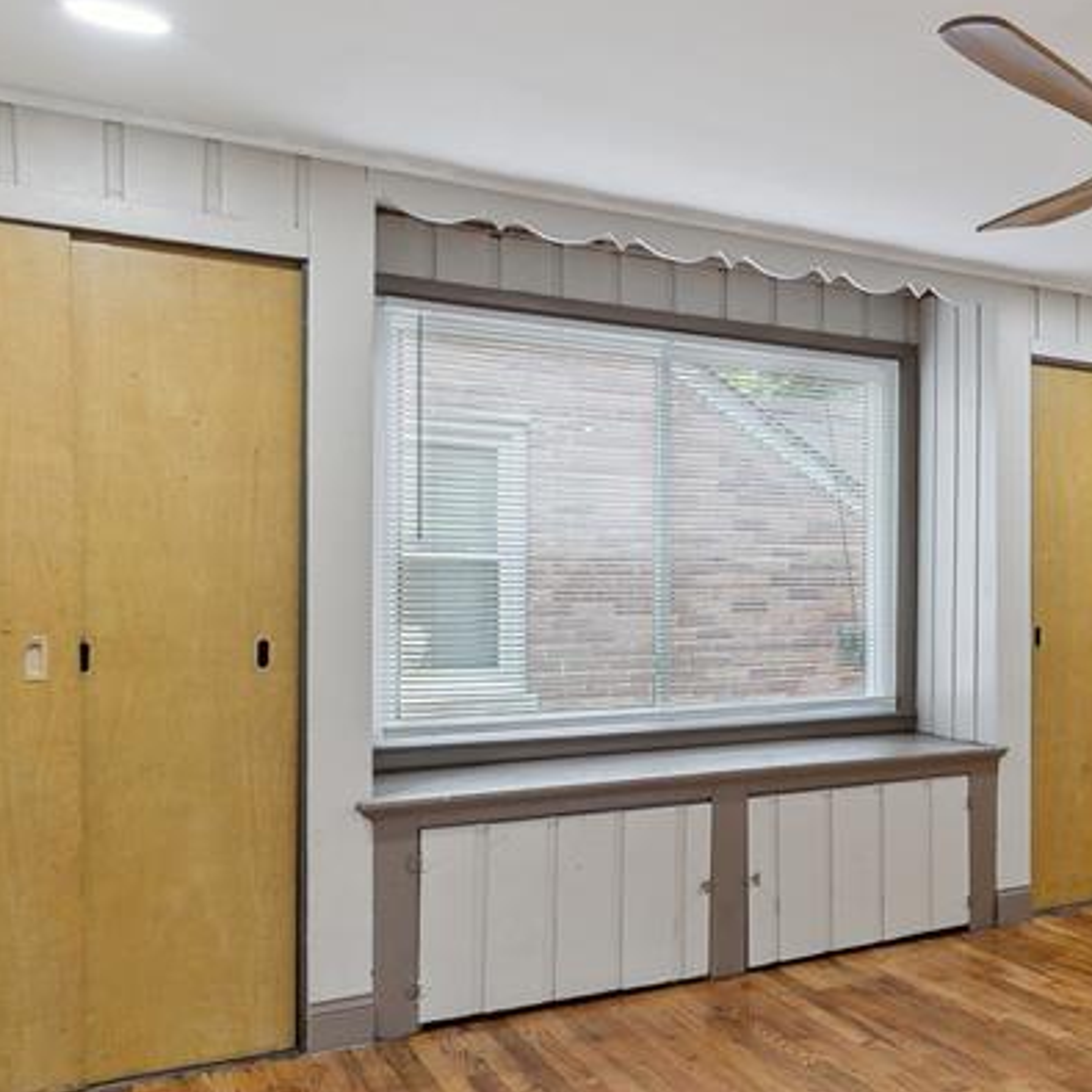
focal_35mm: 33
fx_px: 1178
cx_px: 1338
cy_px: 622
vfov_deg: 49.6
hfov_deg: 36.8
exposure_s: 1/25
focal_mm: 10
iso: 400
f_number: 8
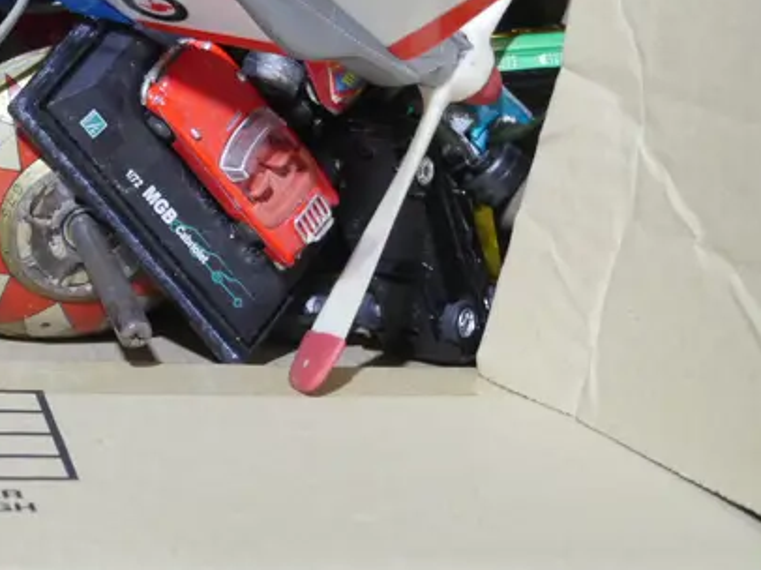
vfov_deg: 13.6
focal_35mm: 106
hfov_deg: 17.8
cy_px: -68
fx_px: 2329
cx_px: -103
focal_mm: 21
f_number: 4.6
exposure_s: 1/60
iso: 2000
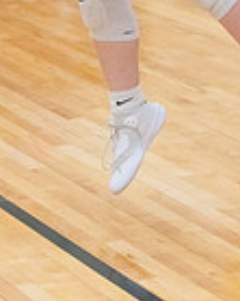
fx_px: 2213
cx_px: 145
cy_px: -134
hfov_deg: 6.2
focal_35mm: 249
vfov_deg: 7.6
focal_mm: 82
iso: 6400
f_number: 4.5
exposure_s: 1/1000
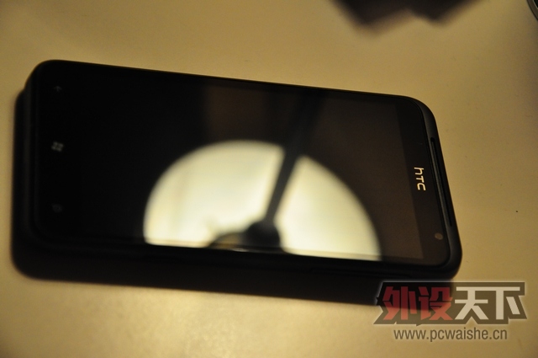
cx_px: 269
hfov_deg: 18.2
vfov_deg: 12.1
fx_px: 1679
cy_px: 179
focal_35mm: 112
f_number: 5.3
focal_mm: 75
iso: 1600
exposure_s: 1/30
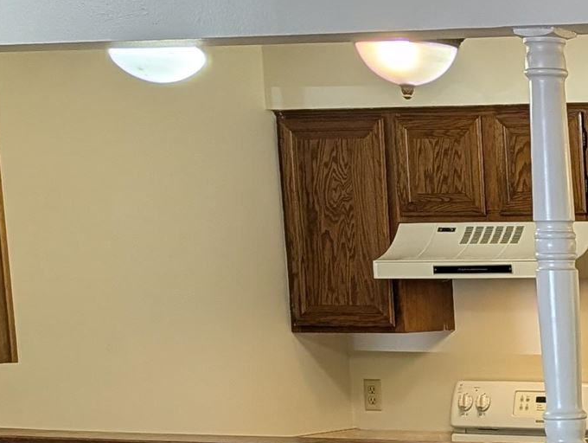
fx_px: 1837
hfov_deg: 15.4
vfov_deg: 13.3
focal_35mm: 108
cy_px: 552
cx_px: 1082
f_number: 1.68
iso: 28
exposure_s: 1/120
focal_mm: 6.9
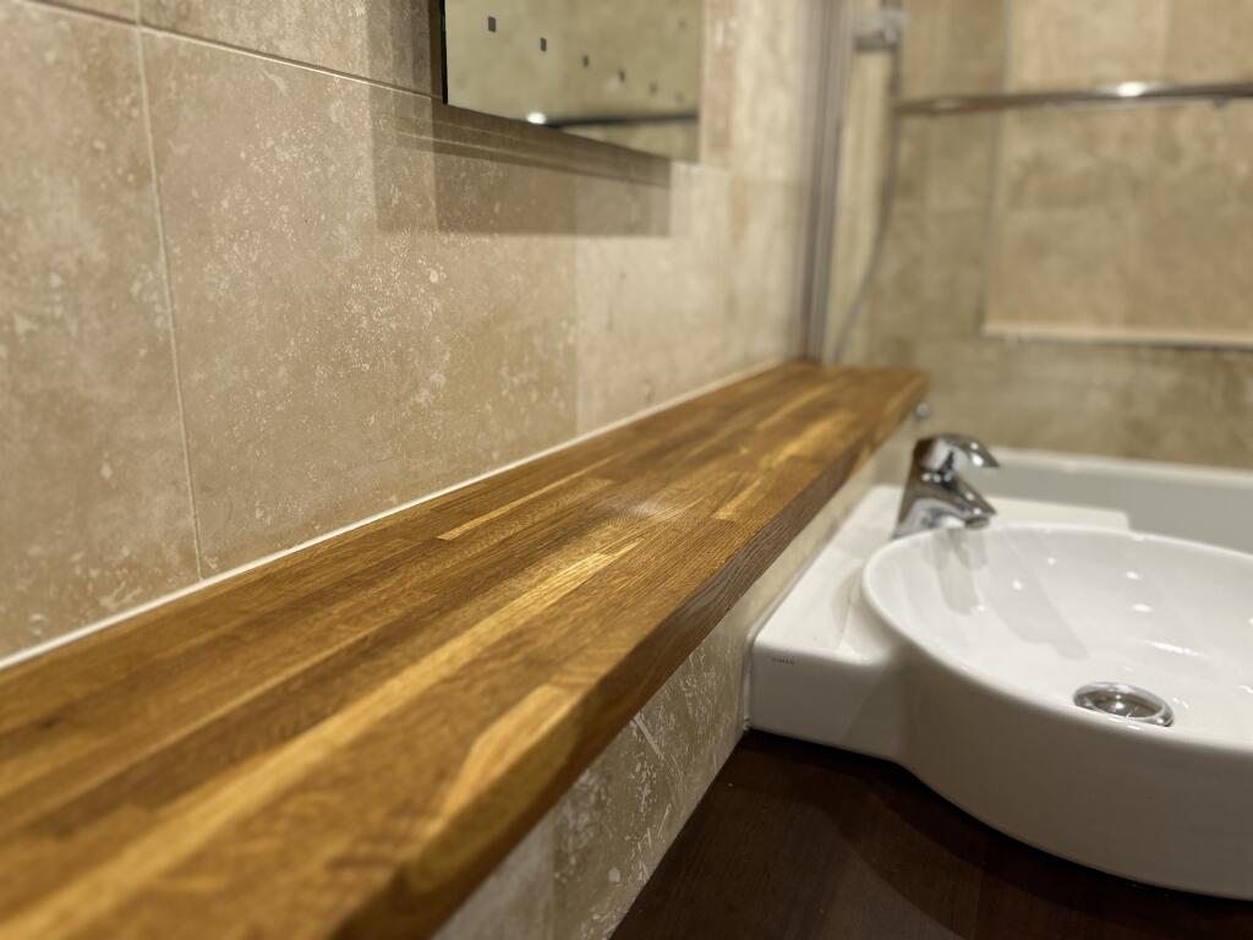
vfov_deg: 56.8
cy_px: 470
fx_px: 869
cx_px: 626
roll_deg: -0.6
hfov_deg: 71.6
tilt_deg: -14.2
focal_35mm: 24
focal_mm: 6.86
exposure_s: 1/50
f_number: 1.78
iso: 200
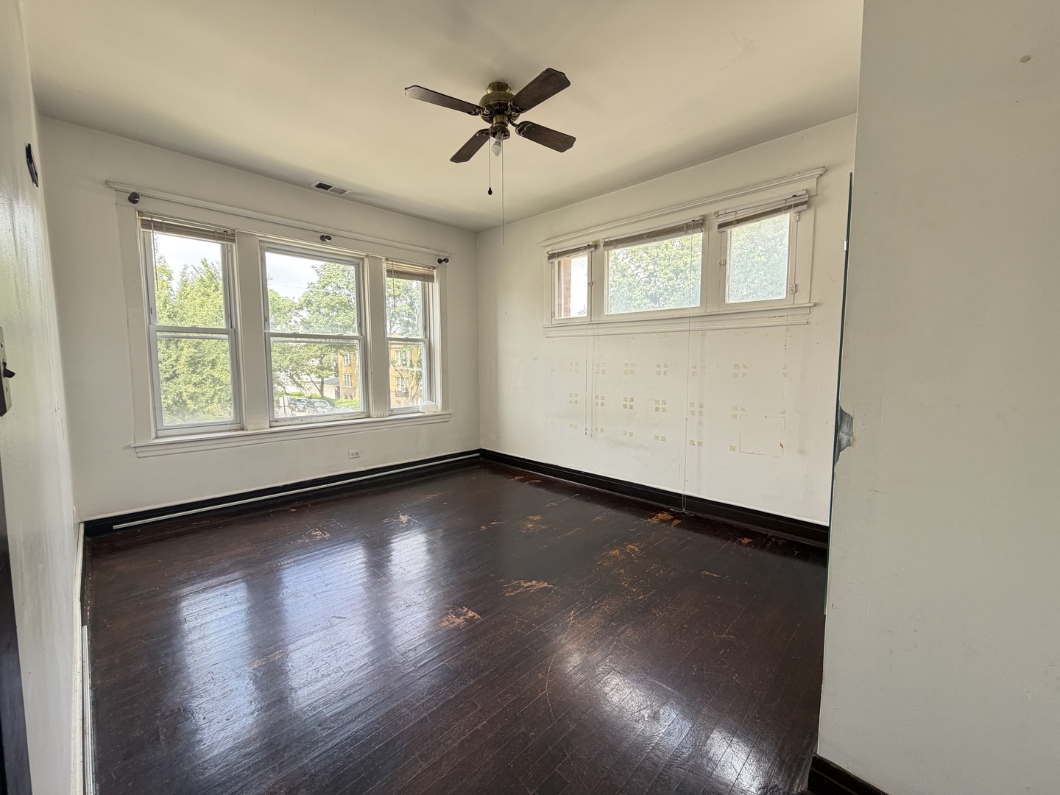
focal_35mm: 14
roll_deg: +0.7
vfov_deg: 85.7
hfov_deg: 102.1
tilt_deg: -4.7
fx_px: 429
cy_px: 398
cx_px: 530
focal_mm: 2.22
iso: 125
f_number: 2.2
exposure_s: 1/121
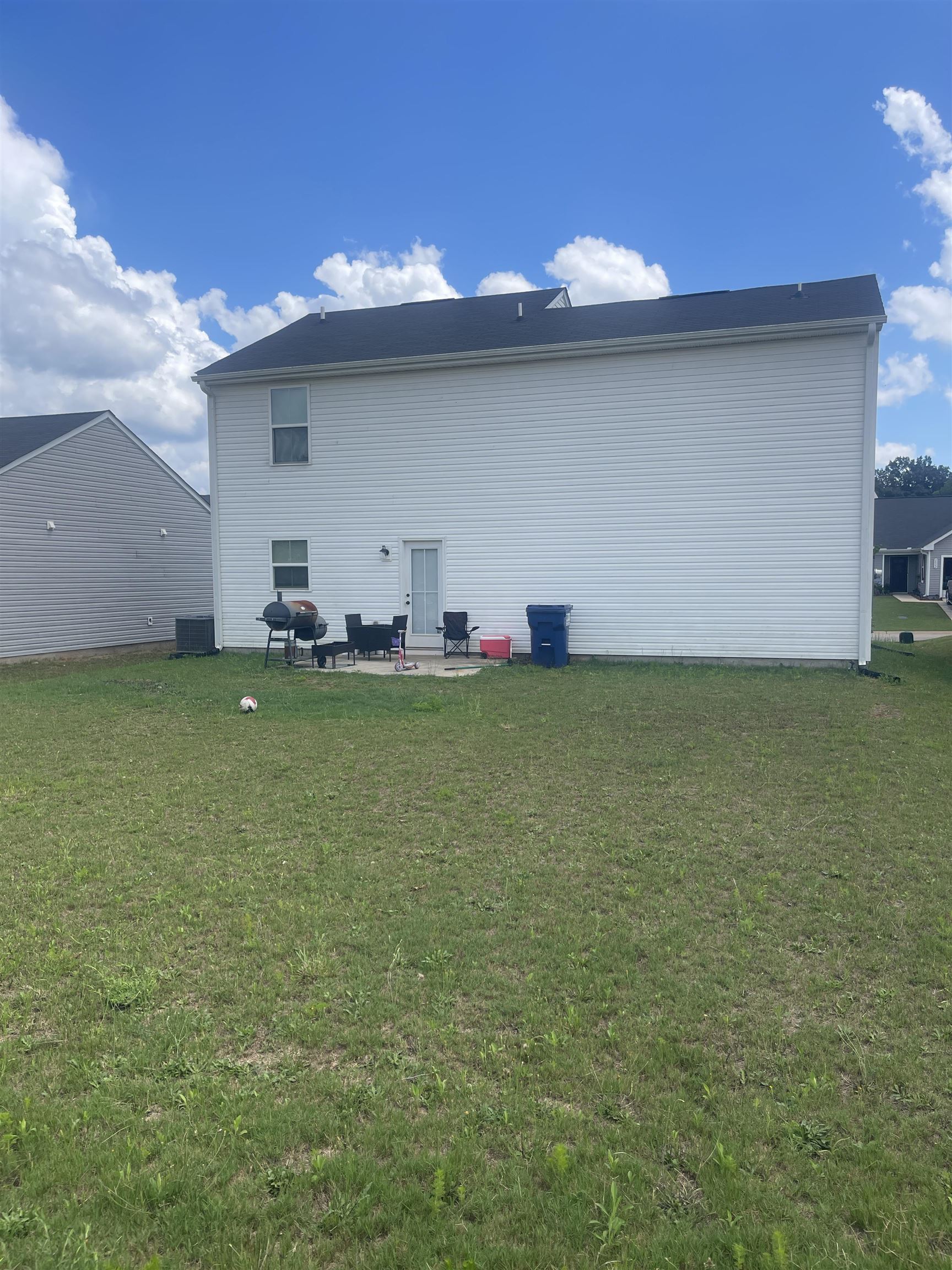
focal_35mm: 25
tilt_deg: -4.1
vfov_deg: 69.4
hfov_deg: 54.9
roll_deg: +0.8
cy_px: 635
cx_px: 476
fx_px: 917
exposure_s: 1/3257
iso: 32
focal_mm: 5.1
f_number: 1.6
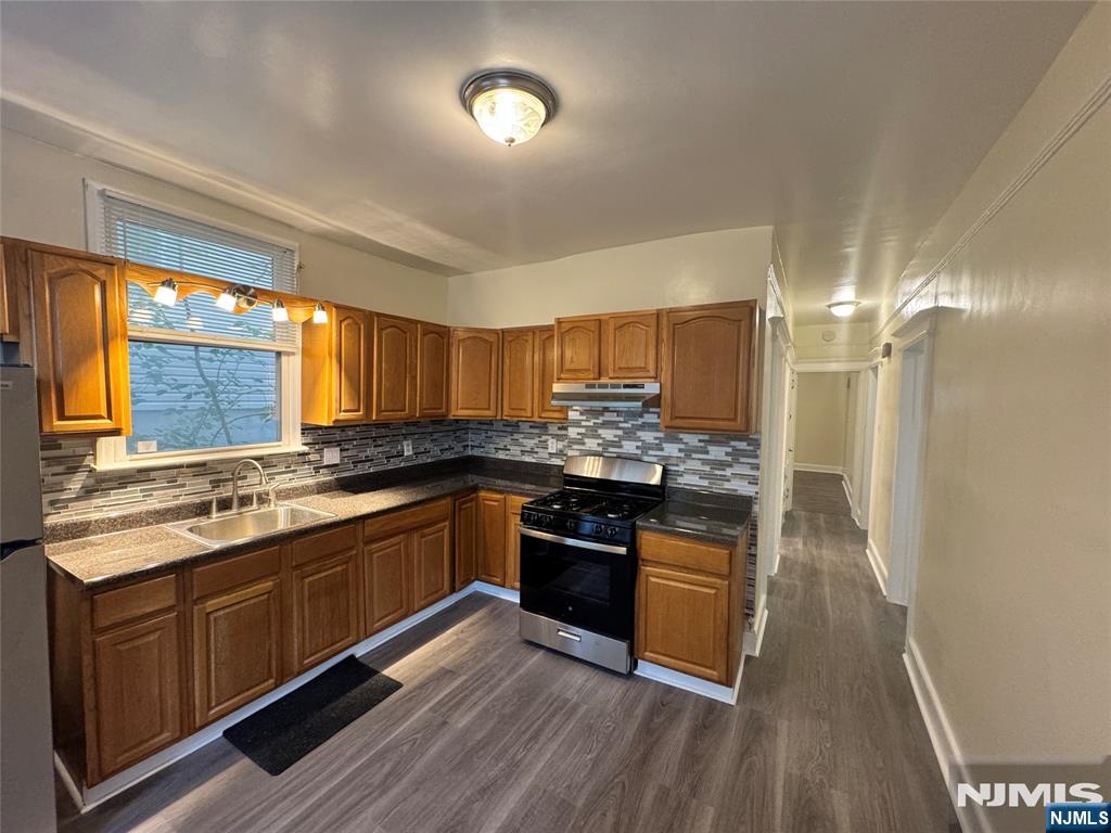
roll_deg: -0.2
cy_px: 416
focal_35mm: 14
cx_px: 556
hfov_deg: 102.1
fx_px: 449
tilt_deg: -2.9
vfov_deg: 85.7
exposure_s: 1/60
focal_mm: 2.22
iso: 500
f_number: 2.2
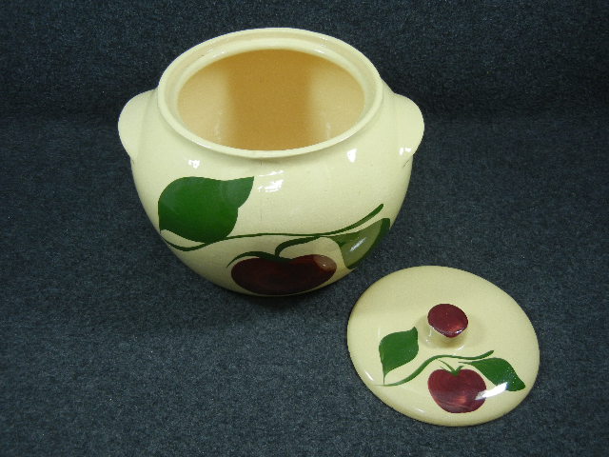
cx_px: 304
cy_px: 228
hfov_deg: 47.9
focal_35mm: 39
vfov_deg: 36.8
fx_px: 686
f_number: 3.7
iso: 226
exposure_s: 1/30
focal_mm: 7.1
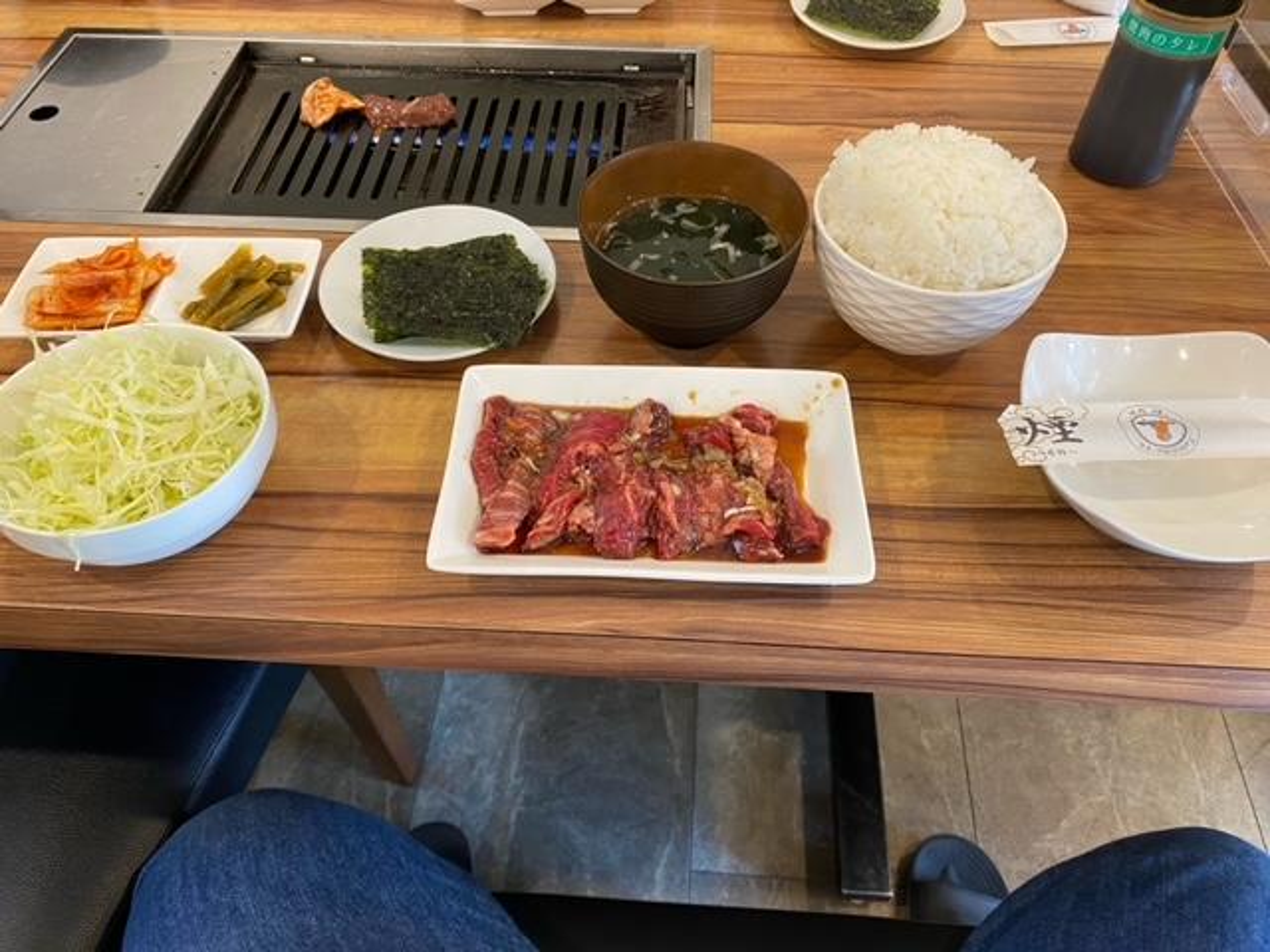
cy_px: 476
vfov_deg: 53.1
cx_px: 635
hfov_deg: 67.3
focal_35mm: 26
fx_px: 954
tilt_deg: -51.7
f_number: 1.8
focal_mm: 4.2
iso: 200
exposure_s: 1/50
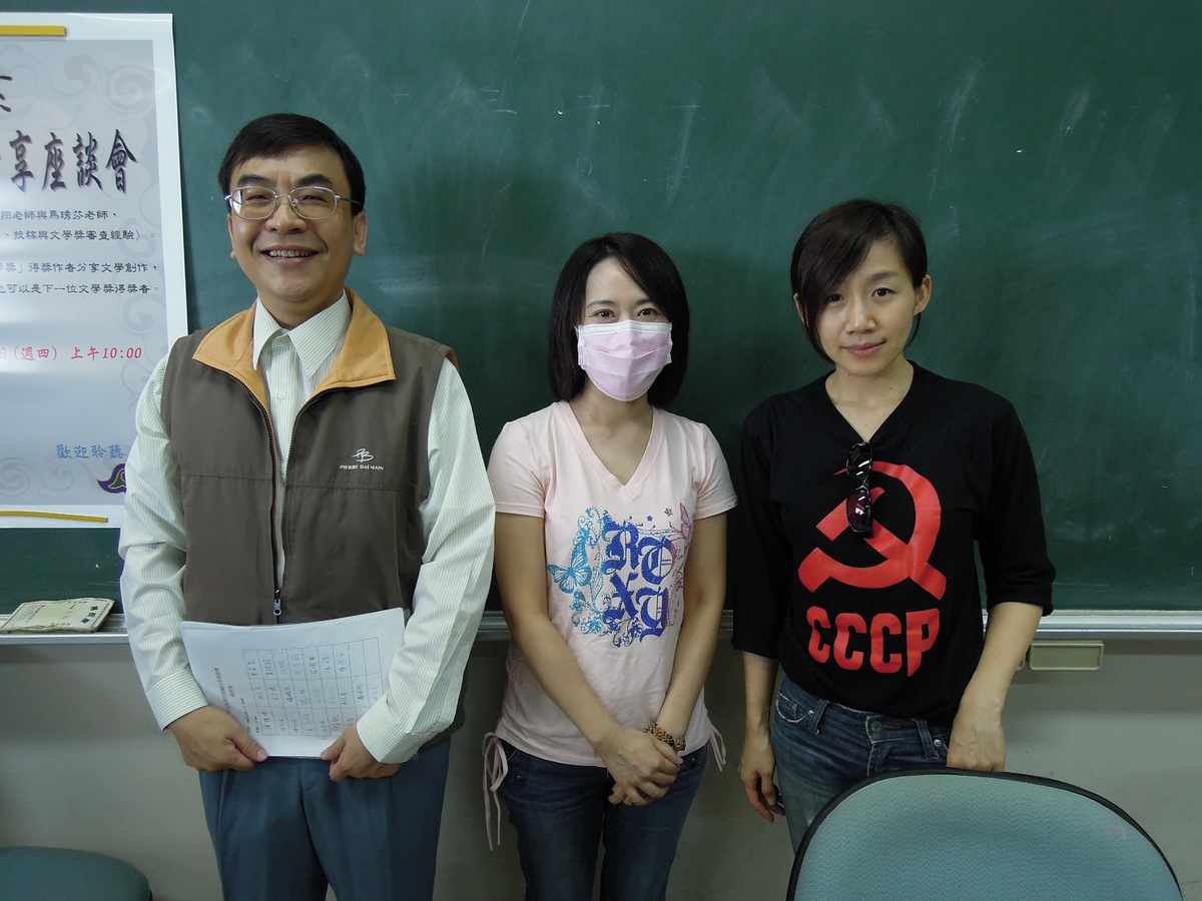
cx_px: 601
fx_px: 833
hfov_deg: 71.6
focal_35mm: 24
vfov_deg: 56.8
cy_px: 450
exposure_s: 1/50
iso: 160
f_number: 2.8
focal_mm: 4.3
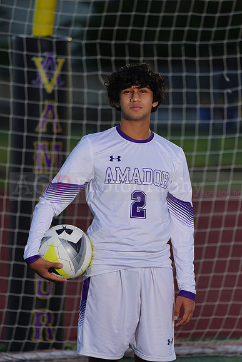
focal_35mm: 400
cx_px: 121
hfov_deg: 3.4
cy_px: 181
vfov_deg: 5.2
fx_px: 4031
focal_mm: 400
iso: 100
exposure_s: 1/200
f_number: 8
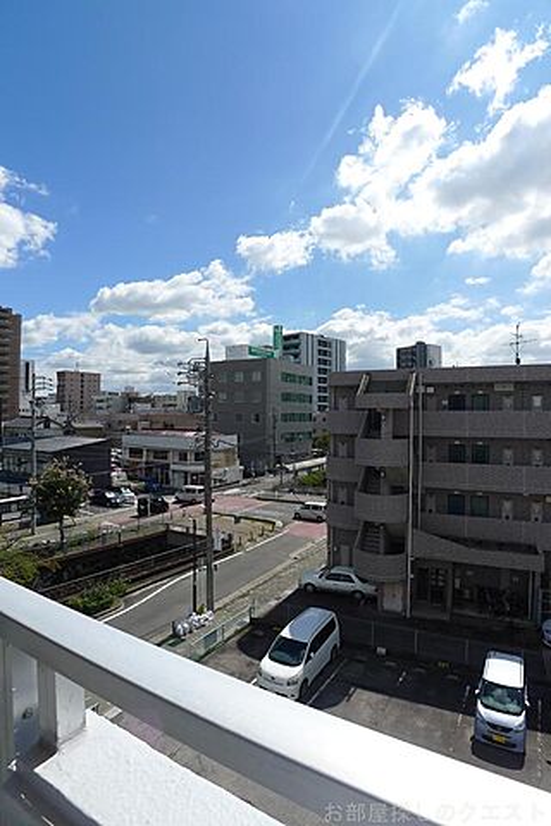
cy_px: 413
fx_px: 551
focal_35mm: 24
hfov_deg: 53.1
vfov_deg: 73.7
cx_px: 276
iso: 80
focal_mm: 5.1
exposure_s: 1/800
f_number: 4.5
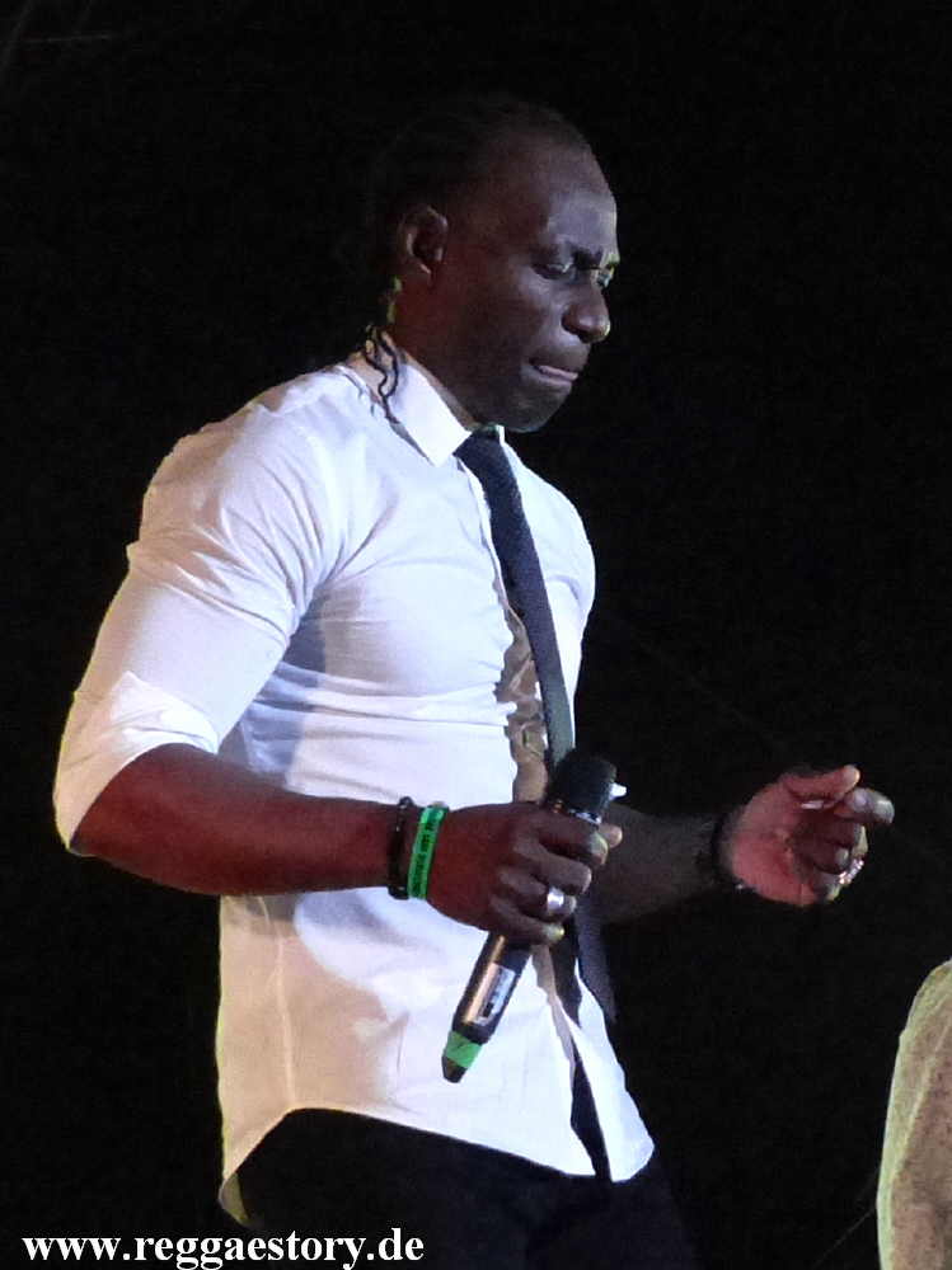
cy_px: 635
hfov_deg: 37.7
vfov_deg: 49.0
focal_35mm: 38
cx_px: 476
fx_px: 1395
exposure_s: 1/160
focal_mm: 6.8
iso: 1600
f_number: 2.8
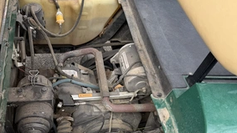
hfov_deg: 53.3
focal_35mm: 37
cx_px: 85
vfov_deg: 31.7
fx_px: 232
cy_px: 90
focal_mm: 6.76
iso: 80
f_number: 1.78
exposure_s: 1/423
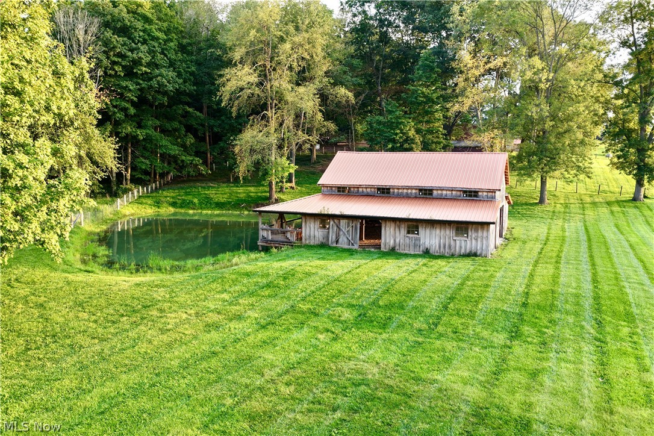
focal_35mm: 28
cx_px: 327
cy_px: 218
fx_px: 509
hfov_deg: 65.5
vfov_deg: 46.4
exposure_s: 1/100
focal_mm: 14.45
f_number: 2.8
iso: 200
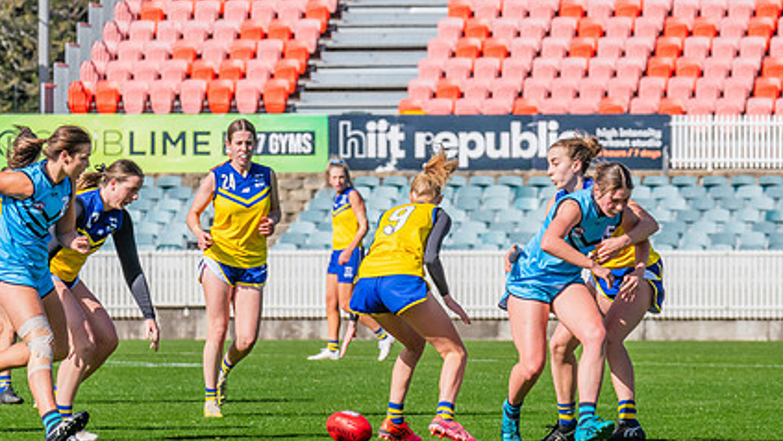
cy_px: 296
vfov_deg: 2.9
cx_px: 479
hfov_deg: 5.2
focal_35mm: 418
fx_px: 8679
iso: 800
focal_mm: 290
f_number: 11
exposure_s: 1/1250
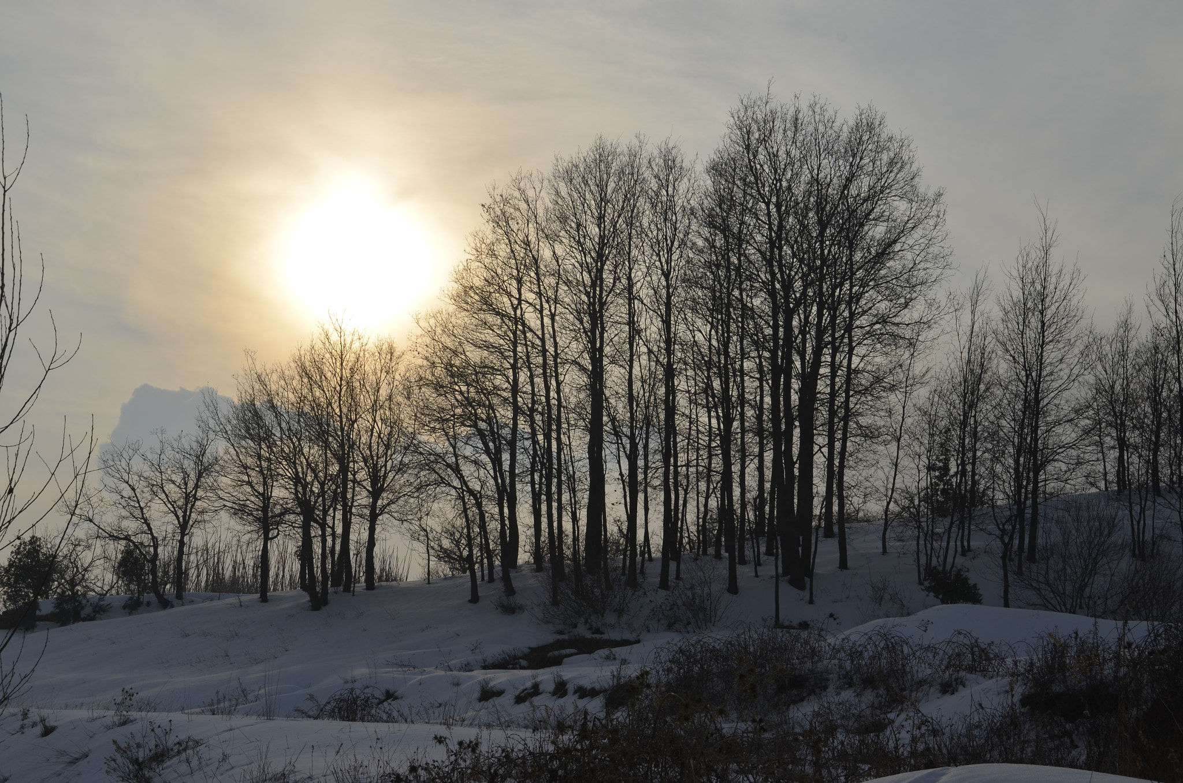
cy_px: 392
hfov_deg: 32.0
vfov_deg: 21.5
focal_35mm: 63
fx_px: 2066
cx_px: 592
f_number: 13
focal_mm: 42
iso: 100
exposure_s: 1/640
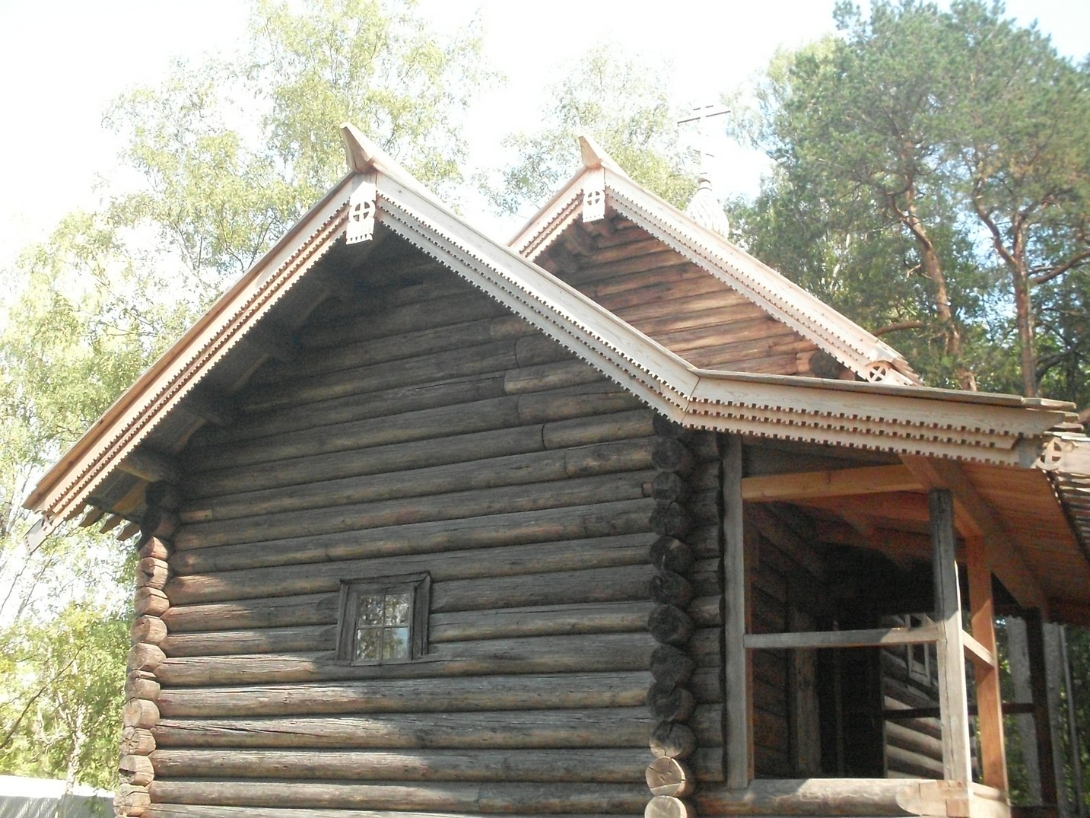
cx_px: 545
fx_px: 1197
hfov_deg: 49.0
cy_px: 409
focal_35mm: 38
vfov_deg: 37.7
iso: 400
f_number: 8.4
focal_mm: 6.3
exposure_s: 1/90
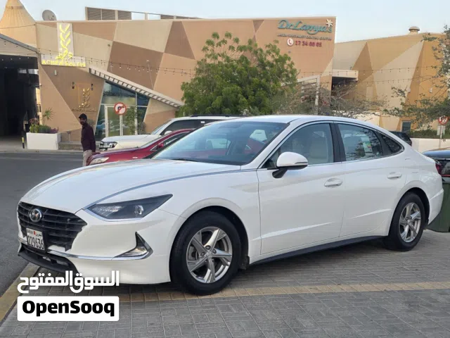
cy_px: 169
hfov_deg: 73.9
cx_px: 225
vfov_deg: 58.9
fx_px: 299
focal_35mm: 23
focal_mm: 6.3
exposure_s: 1/182
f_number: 1.7
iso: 32
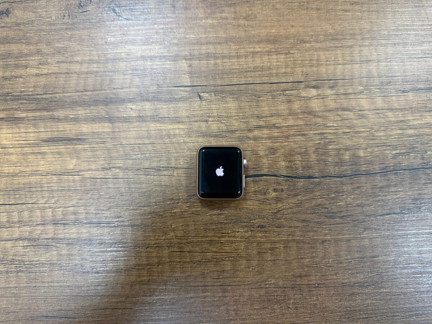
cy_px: 162
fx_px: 300
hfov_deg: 71.6
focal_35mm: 24
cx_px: 216
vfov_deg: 56.8
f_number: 1.78
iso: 200
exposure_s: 1/50
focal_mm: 6.76
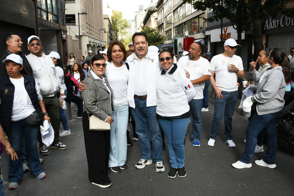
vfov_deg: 38.9
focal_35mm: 34
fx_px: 278
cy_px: 98
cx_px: 147
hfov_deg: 55.8
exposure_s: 1/125
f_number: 8
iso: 200
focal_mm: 23
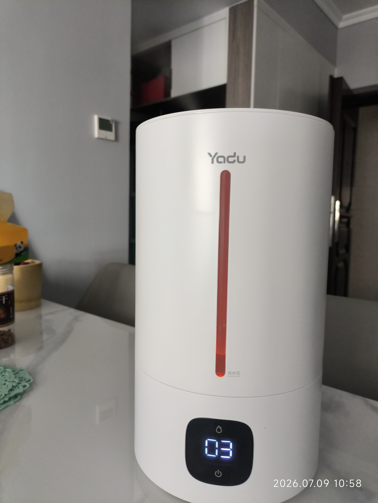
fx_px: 335
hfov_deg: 58.9
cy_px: 252
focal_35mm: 23
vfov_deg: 73.9
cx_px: 189
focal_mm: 4.69
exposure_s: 1/33.3
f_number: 1.79
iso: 766
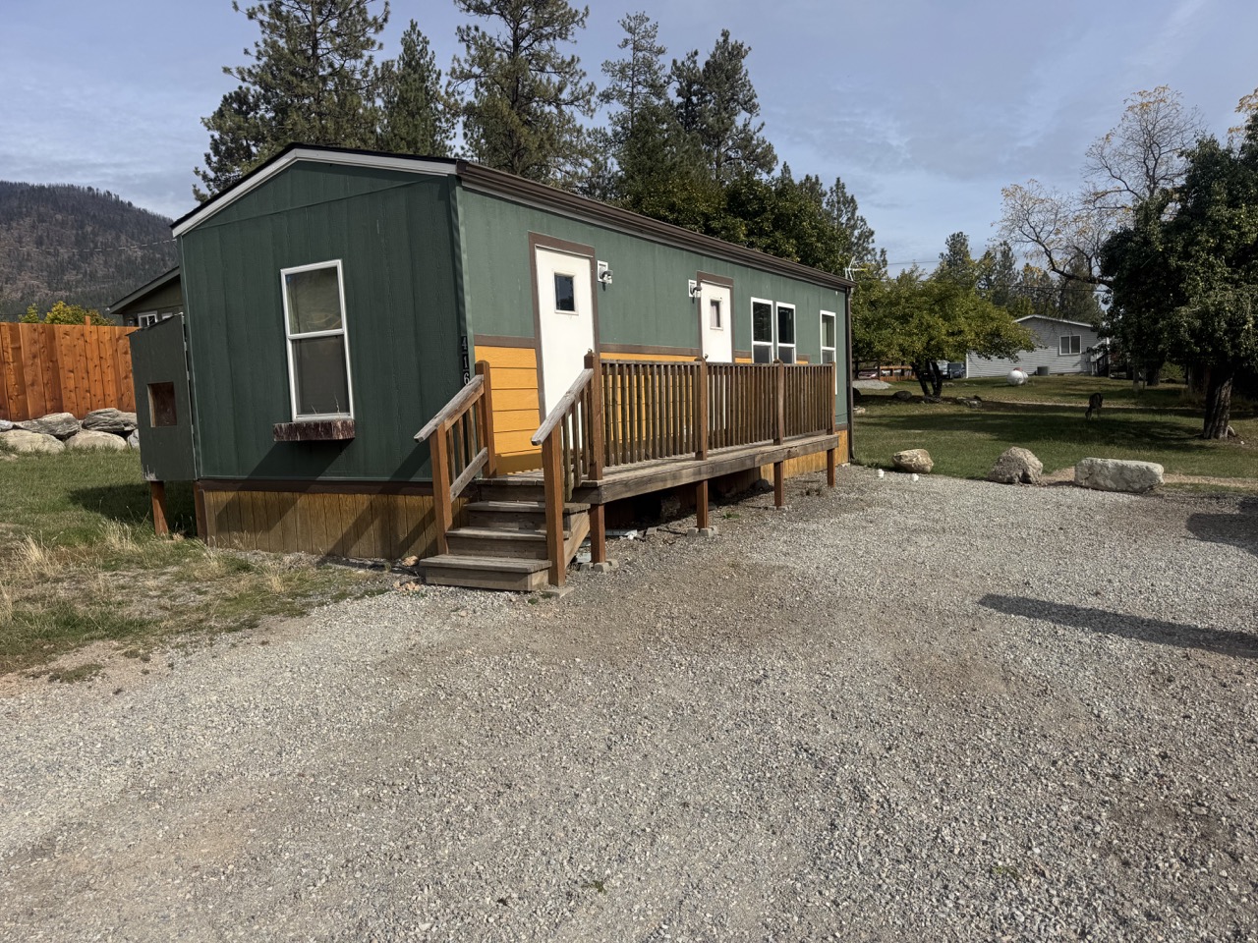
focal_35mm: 24
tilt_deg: -4.7
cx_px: 629
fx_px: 872
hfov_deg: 71.6
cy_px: 472
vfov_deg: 56.8
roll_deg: +2.4
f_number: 1.78
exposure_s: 1/6410
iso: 80
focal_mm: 6.76
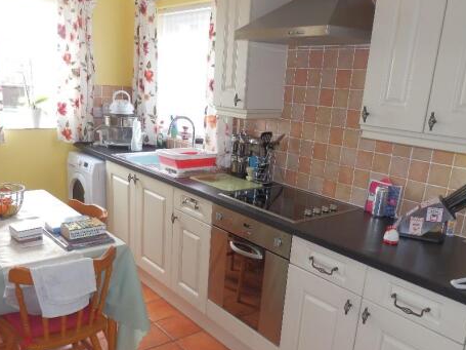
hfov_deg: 56.8
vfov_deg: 43.8
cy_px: 216
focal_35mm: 32
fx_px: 431
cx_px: 220
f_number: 3
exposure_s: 1/30
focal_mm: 4.5
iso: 80
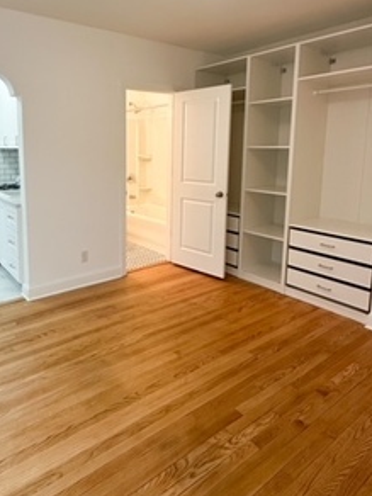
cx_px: 111
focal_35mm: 24
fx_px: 344
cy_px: 192
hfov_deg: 55.1
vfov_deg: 70.7
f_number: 2.2
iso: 200
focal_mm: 2.22
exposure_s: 1/60
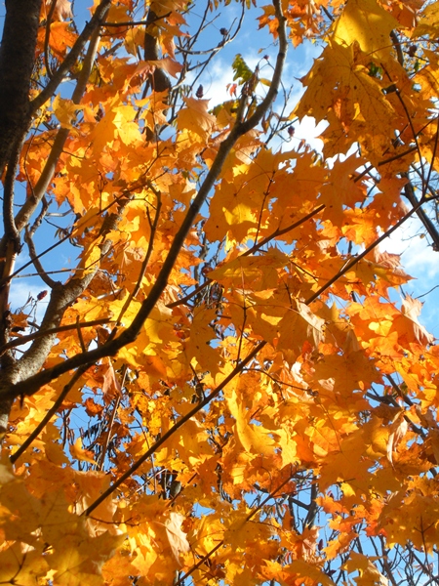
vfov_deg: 30.3
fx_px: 1082
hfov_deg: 22.9
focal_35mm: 64
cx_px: 220
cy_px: 293
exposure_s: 1/302
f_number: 4.6
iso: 64
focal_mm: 11.2
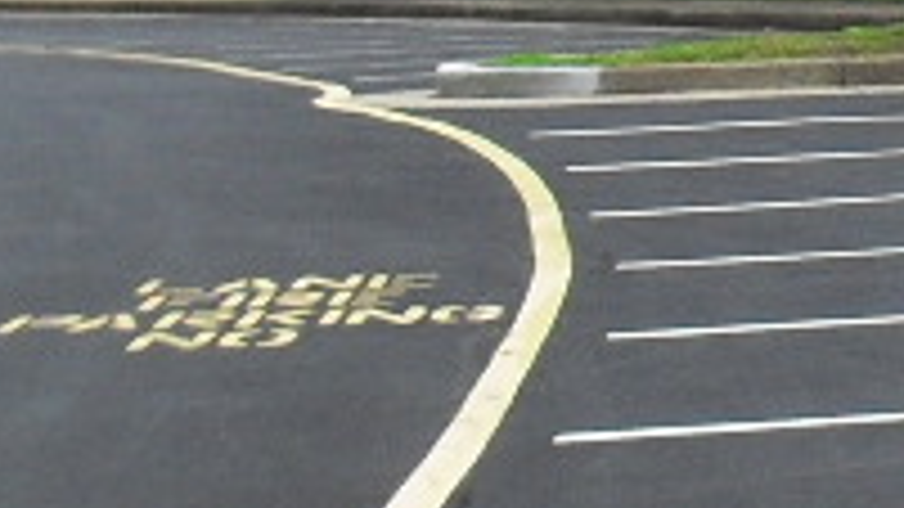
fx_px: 4650
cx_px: 2132
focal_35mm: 194
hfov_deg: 9.8
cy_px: 180
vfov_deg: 6.3
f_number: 8.4
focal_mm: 6.3
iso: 100
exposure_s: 1/180
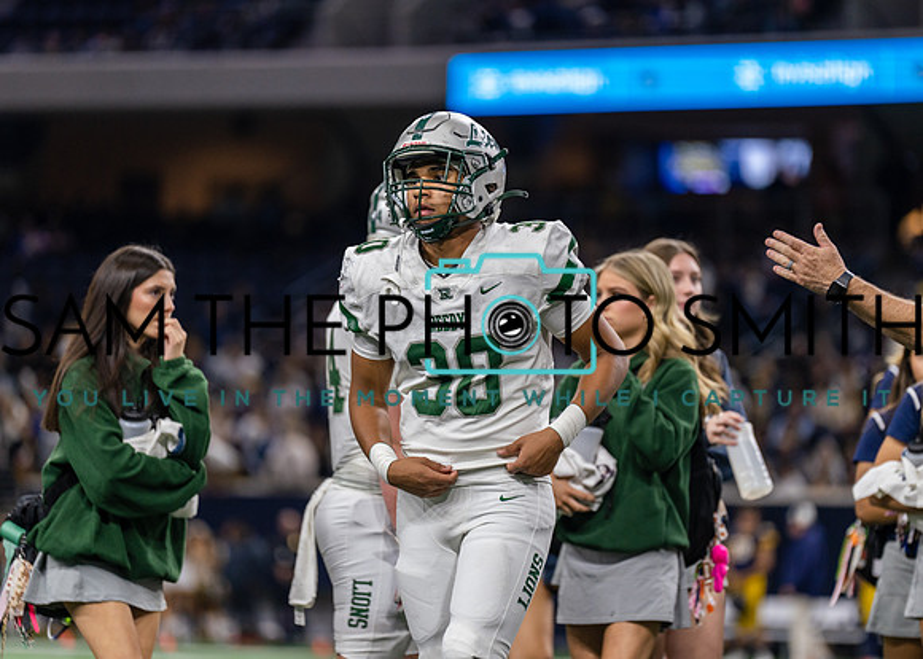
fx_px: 5492
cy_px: 330
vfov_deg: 6.9
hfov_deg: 9.6
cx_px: 462
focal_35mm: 210
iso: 1000
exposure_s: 1/400
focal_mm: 200
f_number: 2.8
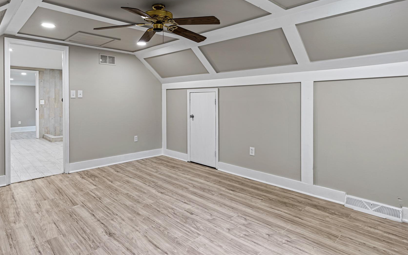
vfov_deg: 59.4
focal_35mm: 20
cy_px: 109
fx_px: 222
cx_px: 164
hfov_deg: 84.1
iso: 320
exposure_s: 1/2
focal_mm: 16
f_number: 8
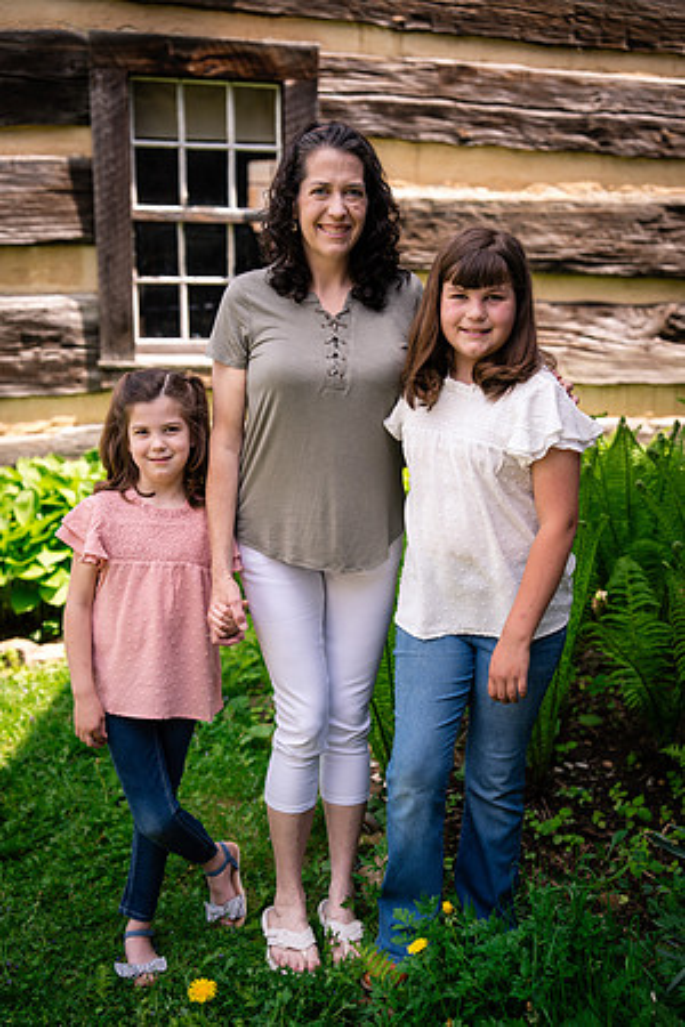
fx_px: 1513
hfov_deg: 25.5
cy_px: 514
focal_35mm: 53
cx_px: 342
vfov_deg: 37.5
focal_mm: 53
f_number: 2.8
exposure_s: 1/500
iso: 100
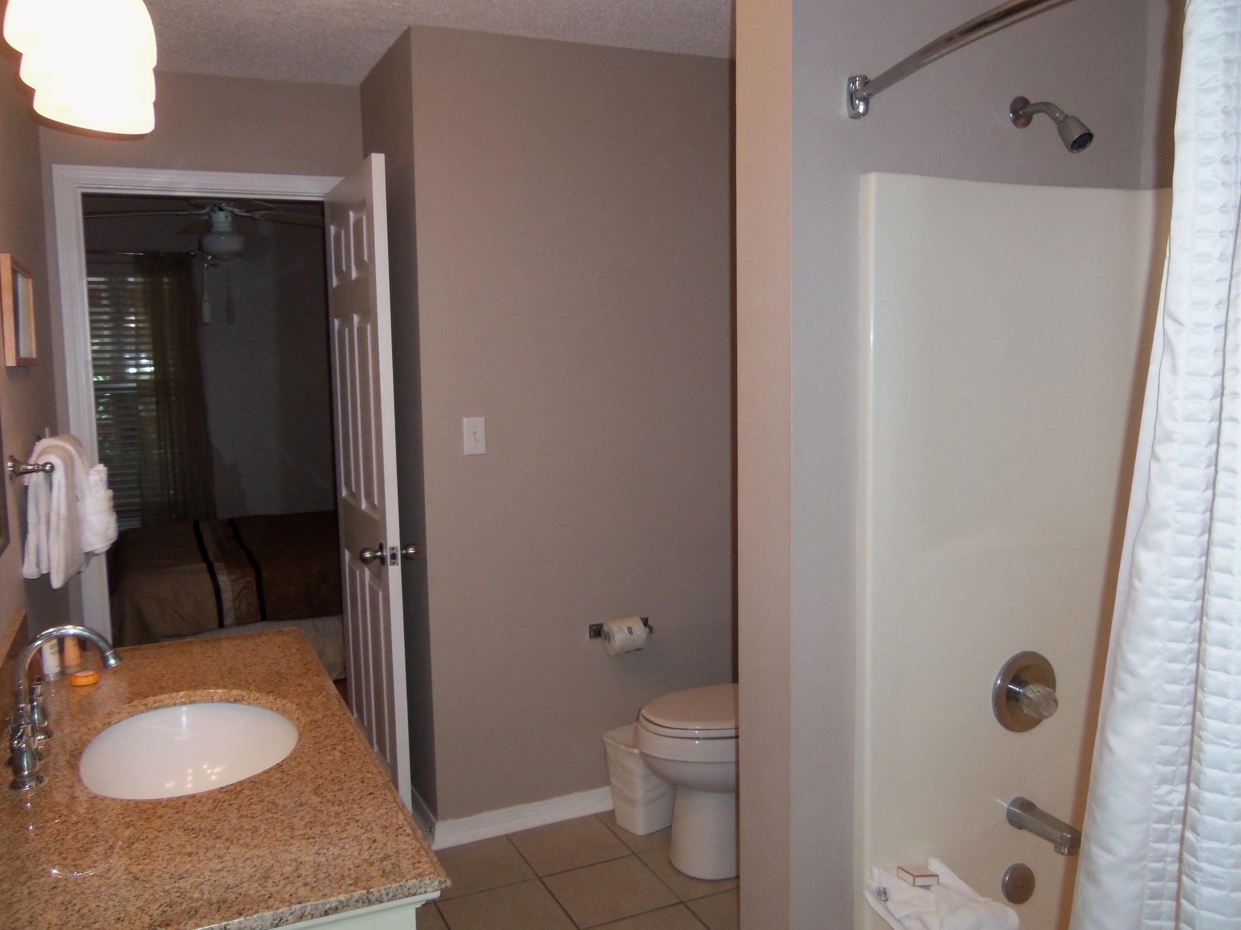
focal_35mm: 28
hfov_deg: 63.4
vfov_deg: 49.7
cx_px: 620
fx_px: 1004
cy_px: 465
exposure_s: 1/40
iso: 100
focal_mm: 5.1
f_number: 3.9
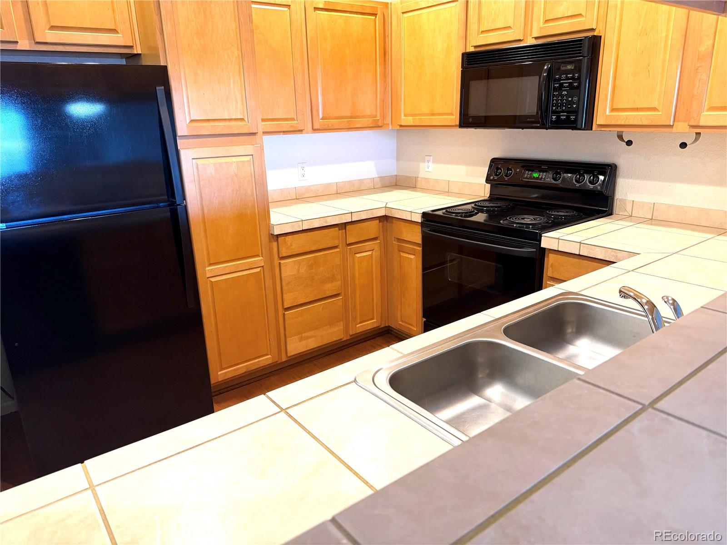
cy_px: 272
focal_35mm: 24
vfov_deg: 56.8
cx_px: 364
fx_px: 504
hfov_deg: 71.6
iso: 320
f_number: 1.78
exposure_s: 1/60
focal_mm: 6.76
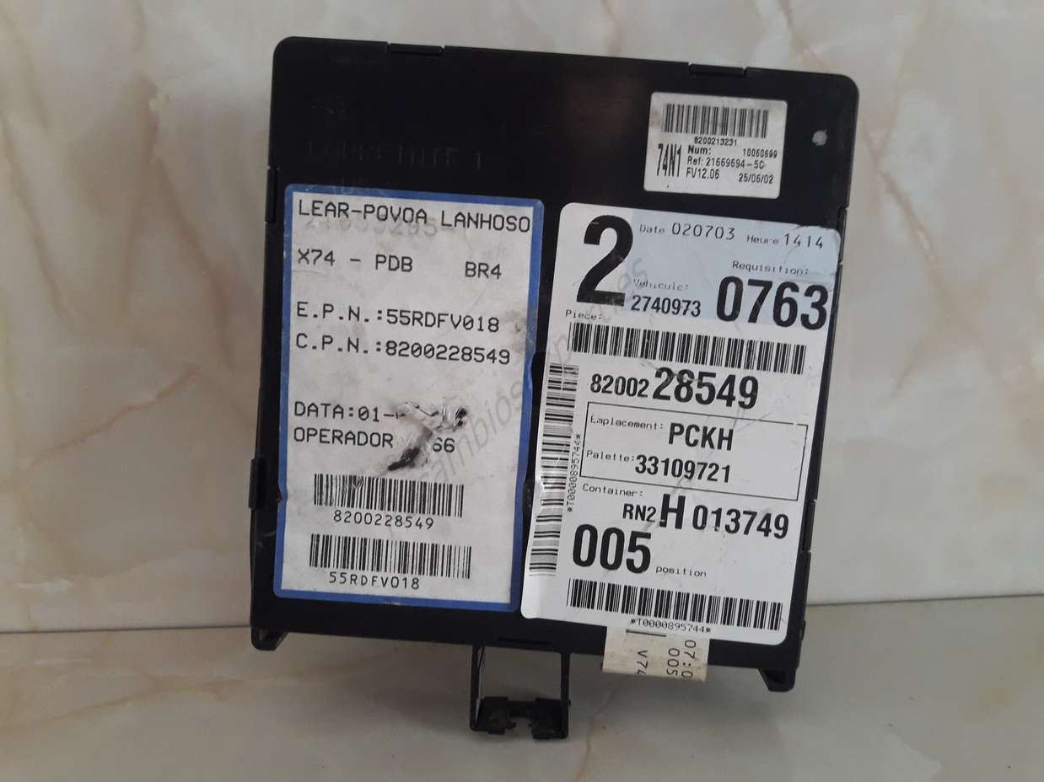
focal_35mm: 28
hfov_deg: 63.5
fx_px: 844
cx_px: 522
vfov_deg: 49.7
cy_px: 391
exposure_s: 1/33
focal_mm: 3.7
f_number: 1.9
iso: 160
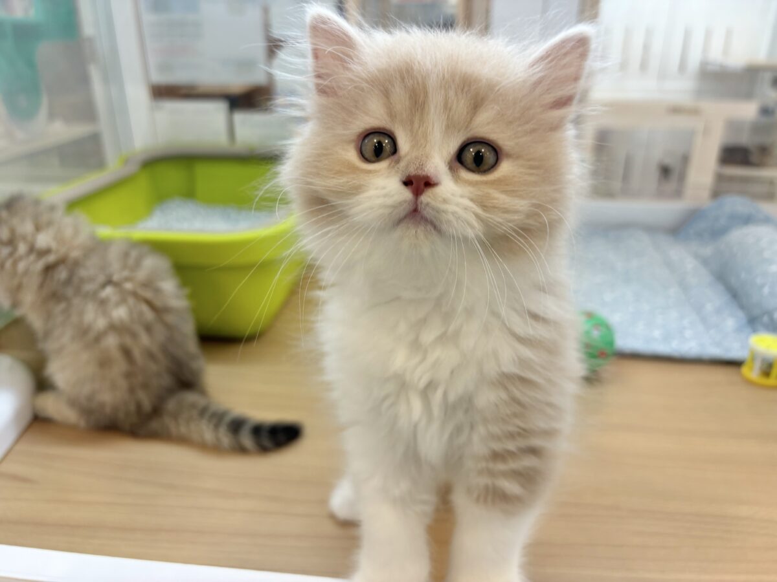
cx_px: 388
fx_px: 584
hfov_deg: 67.3
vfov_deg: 53.1
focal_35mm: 26
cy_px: 291
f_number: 1.6
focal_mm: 5.96
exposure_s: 1/100
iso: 64
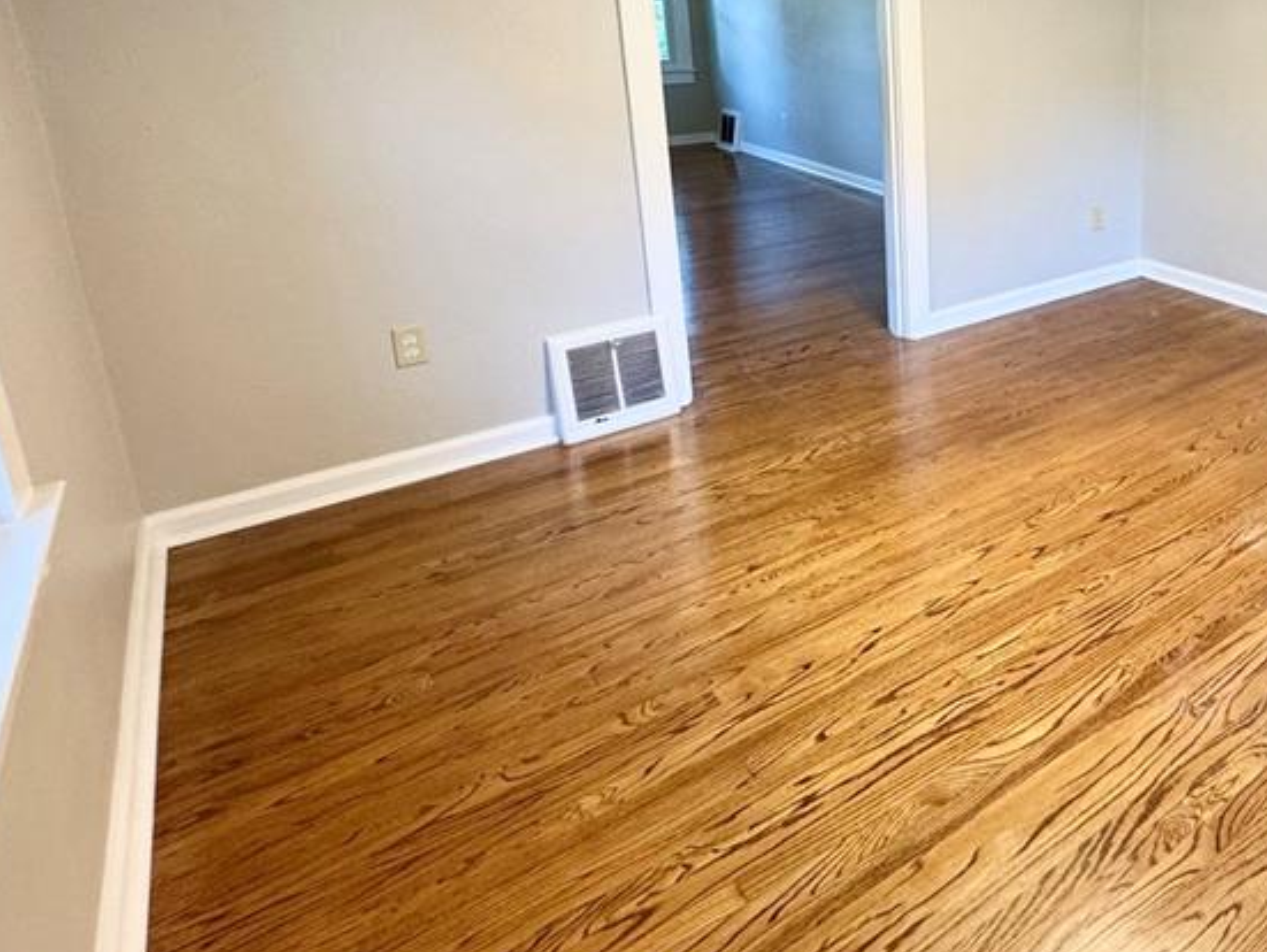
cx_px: 1078
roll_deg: +0.2
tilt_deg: -13.2
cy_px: 214
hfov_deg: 59.8
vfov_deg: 50.4
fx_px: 952
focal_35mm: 26
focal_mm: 2.22
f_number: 2.2
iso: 200
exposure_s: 1/60
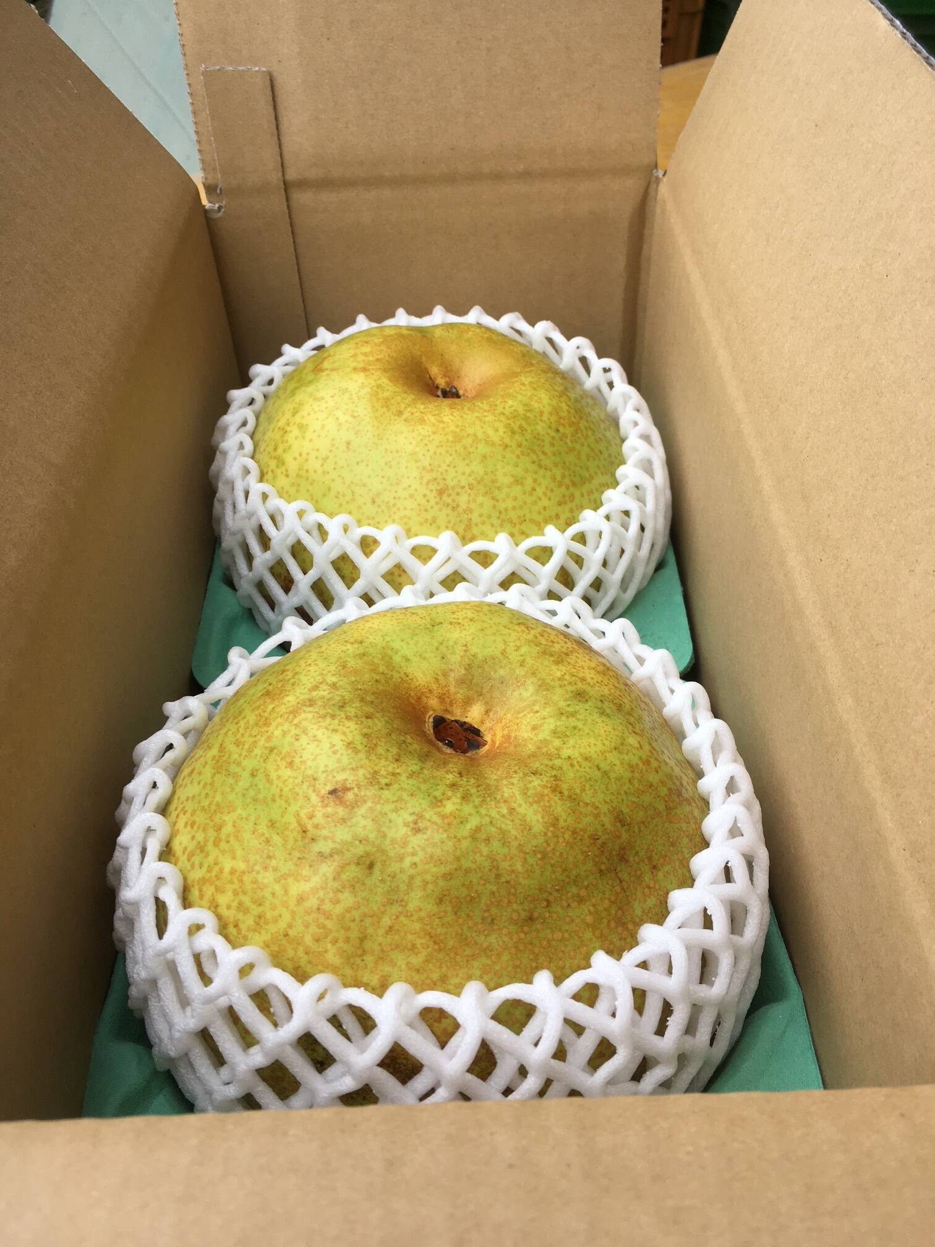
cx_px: 468
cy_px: 624
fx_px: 1044
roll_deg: -5.5
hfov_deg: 48.2
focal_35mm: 29
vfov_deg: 61.7
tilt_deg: -41.9
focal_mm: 4.15
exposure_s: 1/279
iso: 25
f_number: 2.2
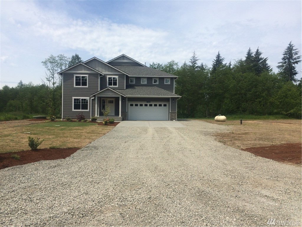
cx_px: 151
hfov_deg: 61.7
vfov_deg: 48.2
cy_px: 114
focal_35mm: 29
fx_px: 253
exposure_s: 1/3425
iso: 32
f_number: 2.2
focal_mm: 4.15
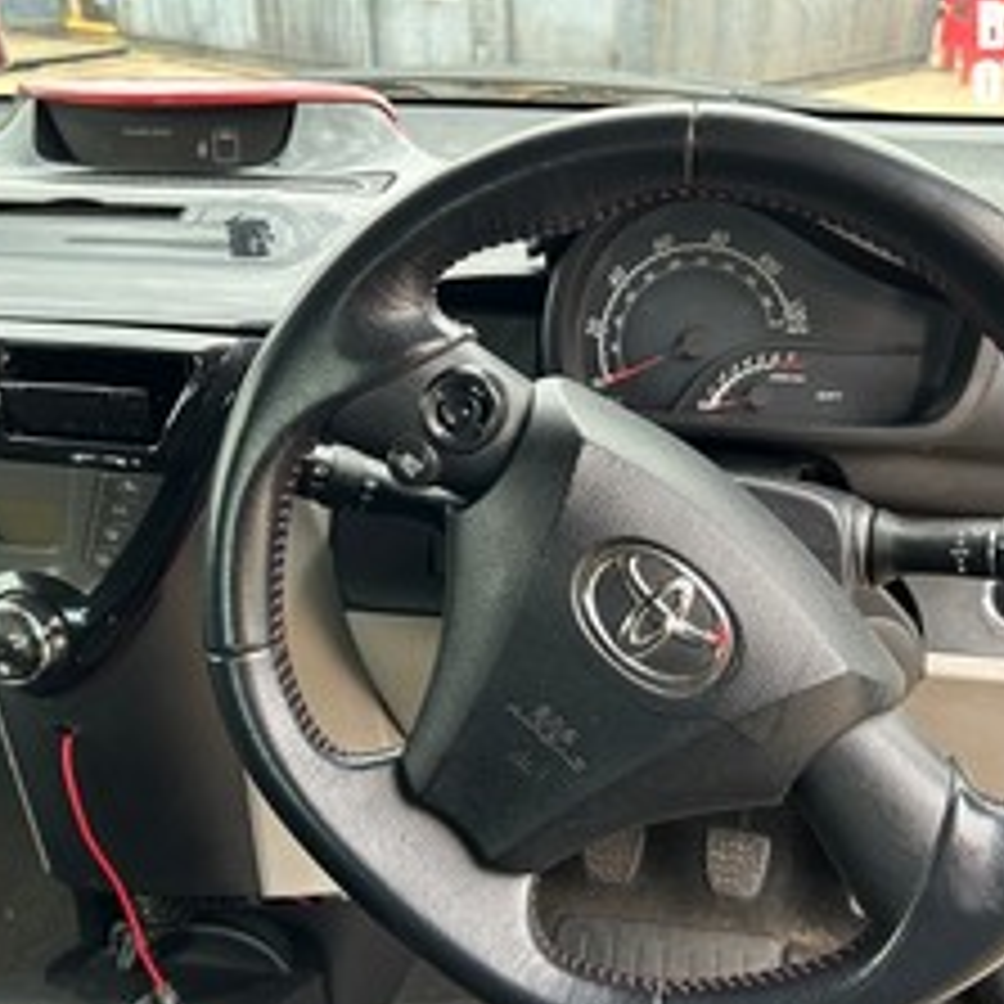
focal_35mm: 36
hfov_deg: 46.0
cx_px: 509
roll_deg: +0.9
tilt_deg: -28.0
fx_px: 1181
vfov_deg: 45.9
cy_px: 585
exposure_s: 1/60
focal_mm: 5.7
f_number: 1.5
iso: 200
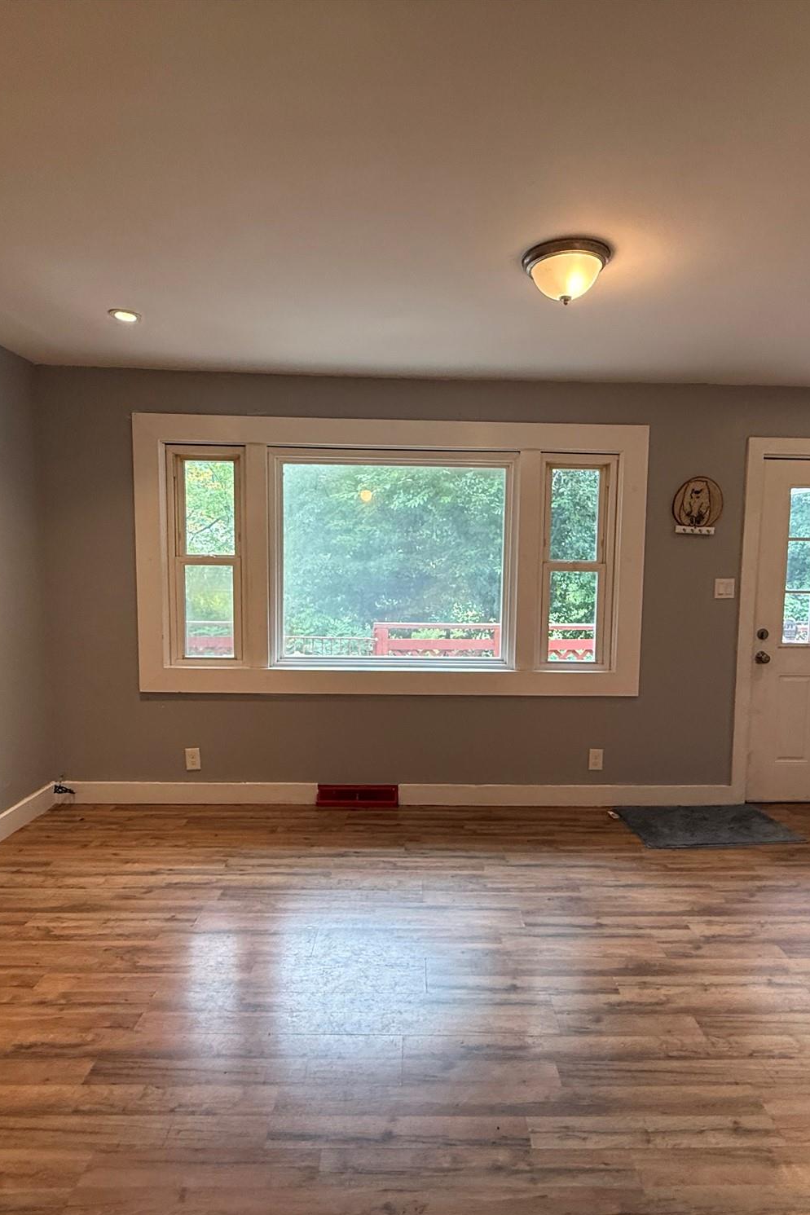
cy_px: 624
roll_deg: -0.3
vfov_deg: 84.0
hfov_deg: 61.9
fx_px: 675
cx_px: 436
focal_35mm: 20
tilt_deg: -5.4
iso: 320
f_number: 2.2
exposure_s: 1/120
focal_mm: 2.22
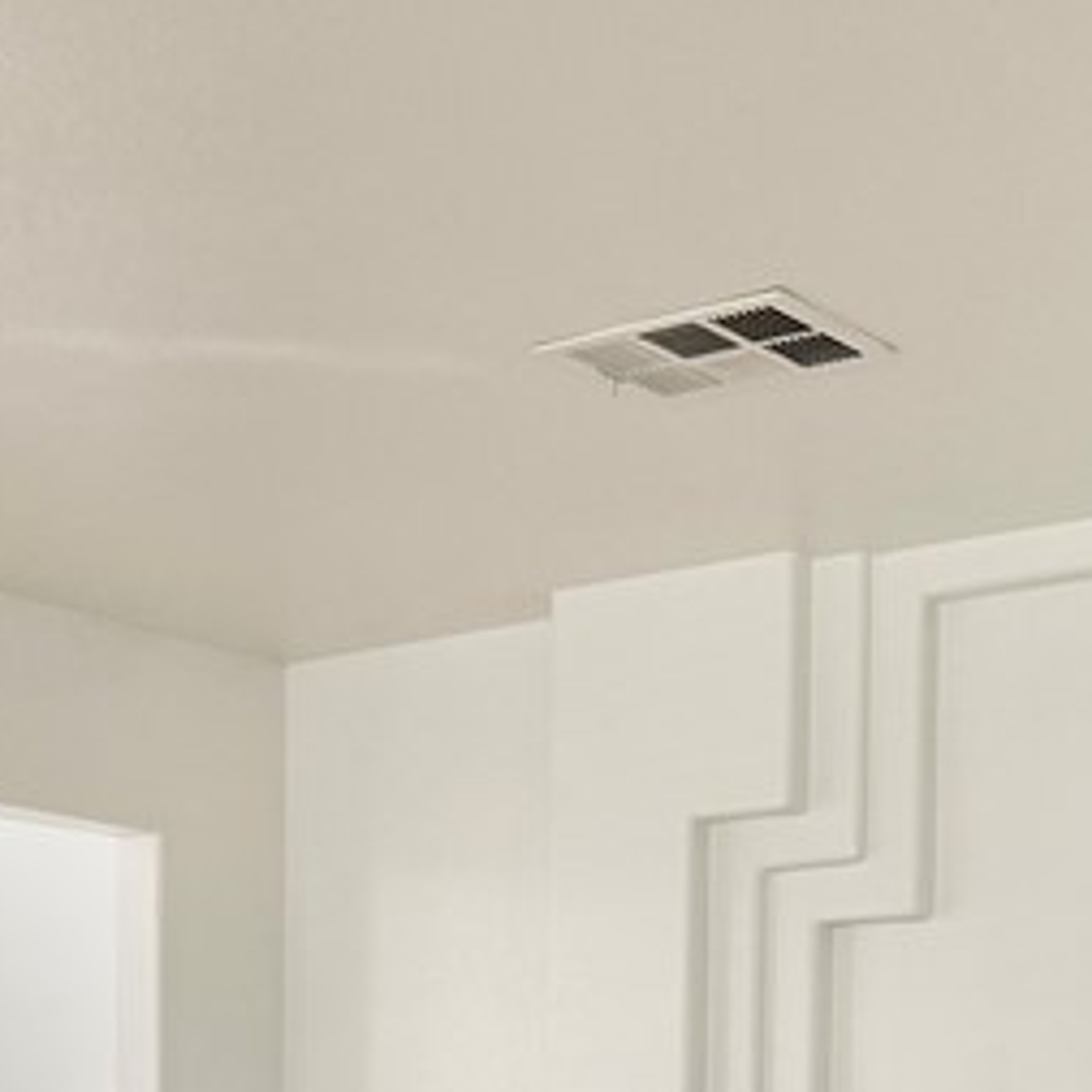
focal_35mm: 86
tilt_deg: -1.6
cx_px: -99
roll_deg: +0.0
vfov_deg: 19.0
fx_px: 3069
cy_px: 1329
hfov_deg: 19.4
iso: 125
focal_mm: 6.76
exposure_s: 1/130
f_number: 1.78
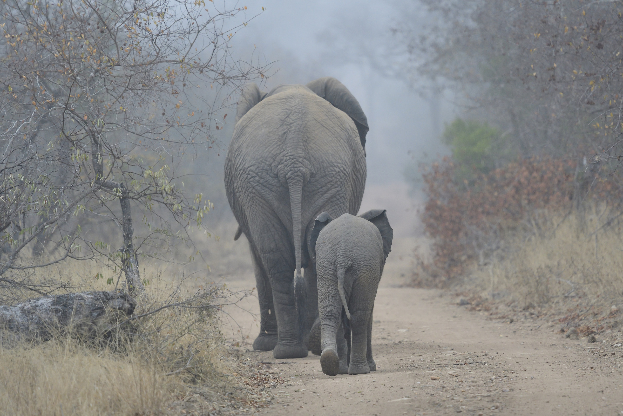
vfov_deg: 3.1
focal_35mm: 450
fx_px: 7787
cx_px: 312
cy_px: 208
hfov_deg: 4.6
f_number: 4
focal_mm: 300
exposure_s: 1/400
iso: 1600
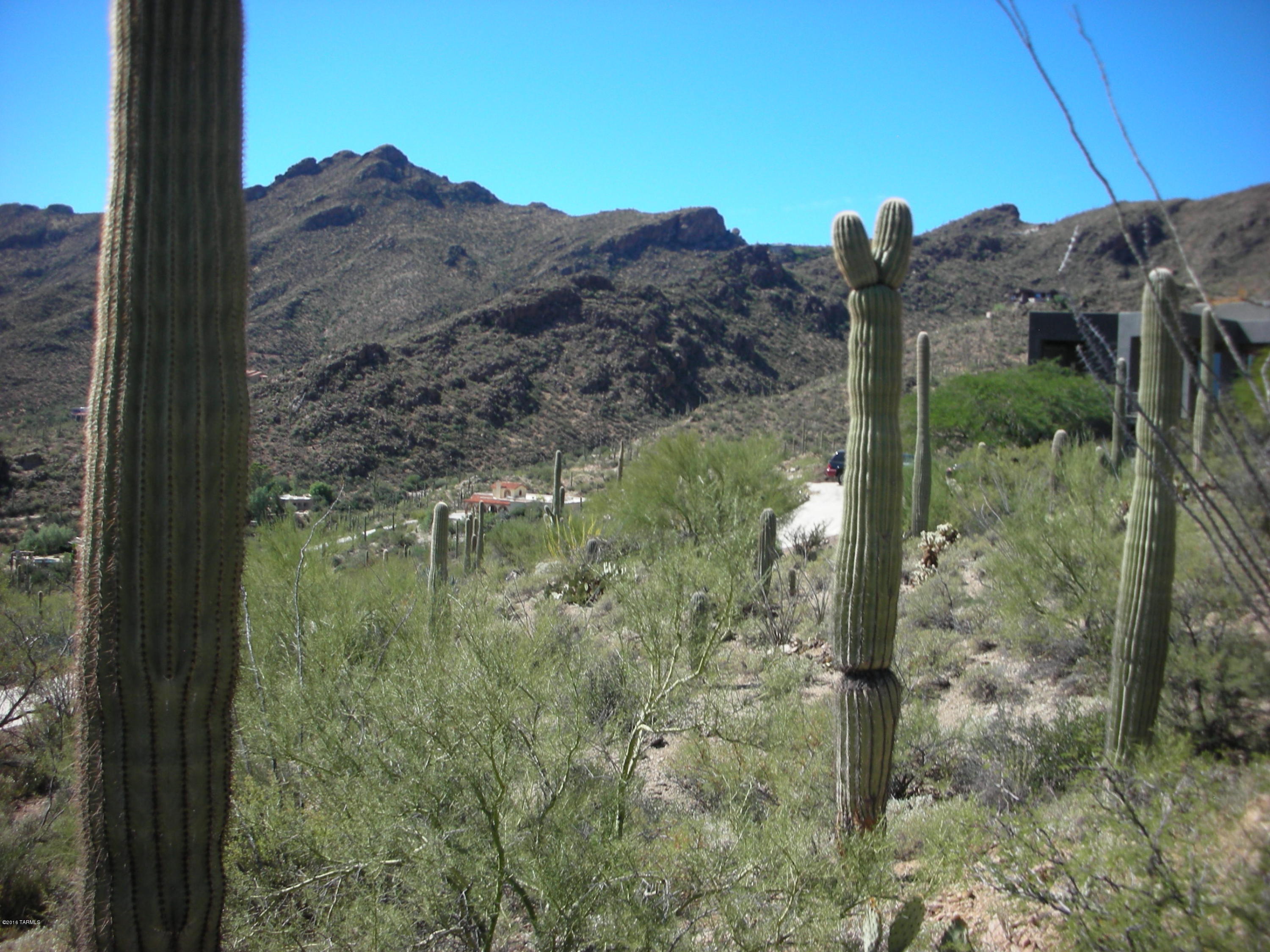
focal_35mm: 35
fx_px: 1284
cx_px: 635
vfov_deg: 40.7
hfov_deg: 52.6
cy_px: 476
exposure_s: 1/64.3
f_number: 8.5
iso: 50
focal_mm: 5.8
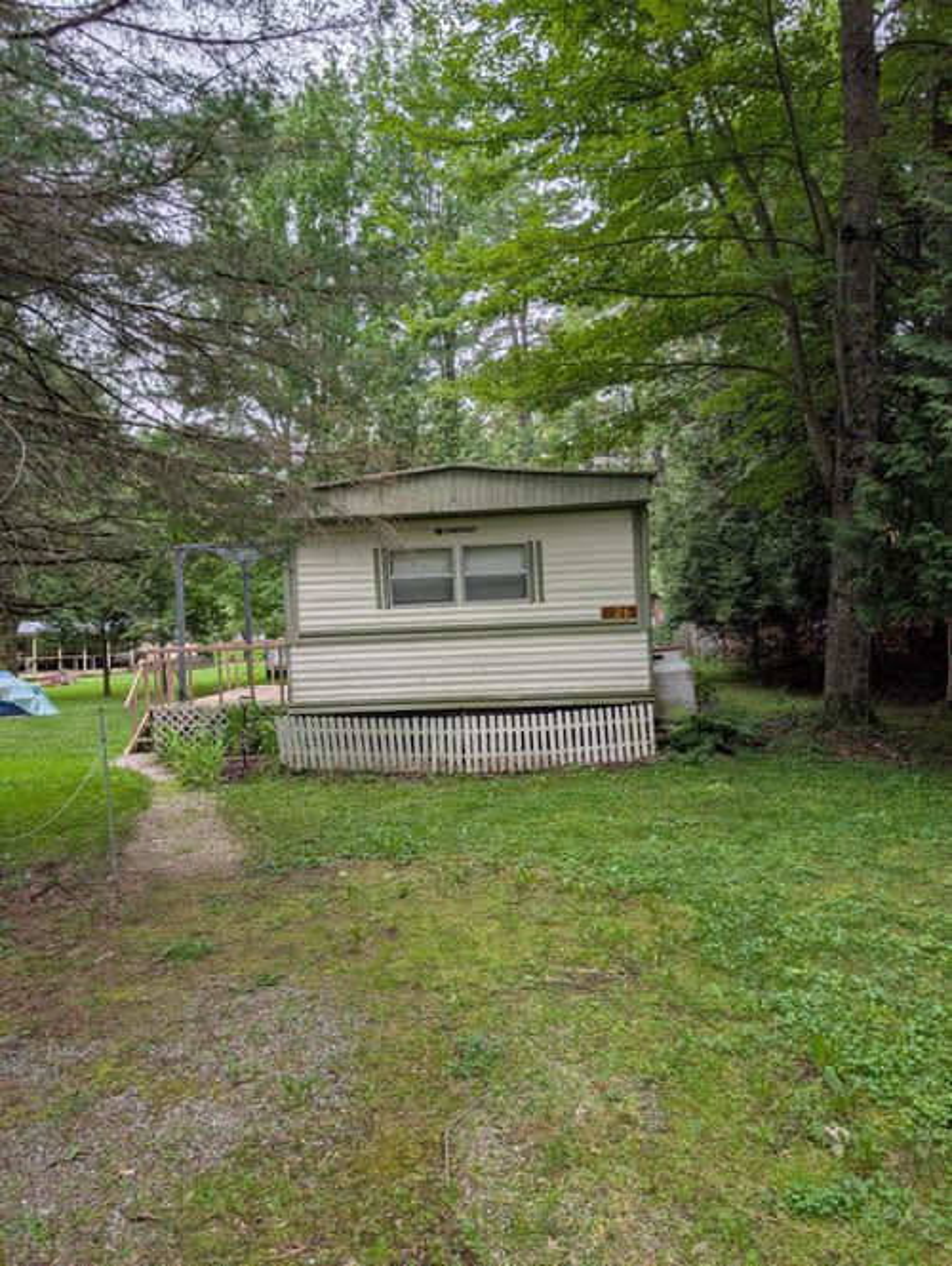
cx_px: 476
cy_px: 633
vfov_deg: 71.5
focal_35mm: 24
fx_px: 879
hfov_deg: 56.9
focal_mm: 6.9
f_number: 1.68
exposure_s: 1/565
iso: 22
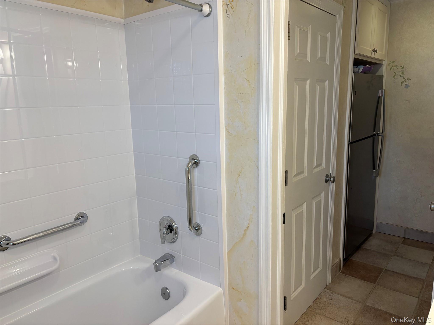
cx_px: 217
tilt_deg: -11.0
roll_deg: +1.3
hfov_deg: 67.3
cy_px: 162
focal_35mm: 26
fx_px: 326
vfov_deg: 53.1
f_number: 1.6
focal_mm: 5.96
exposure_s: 1/120
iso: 100
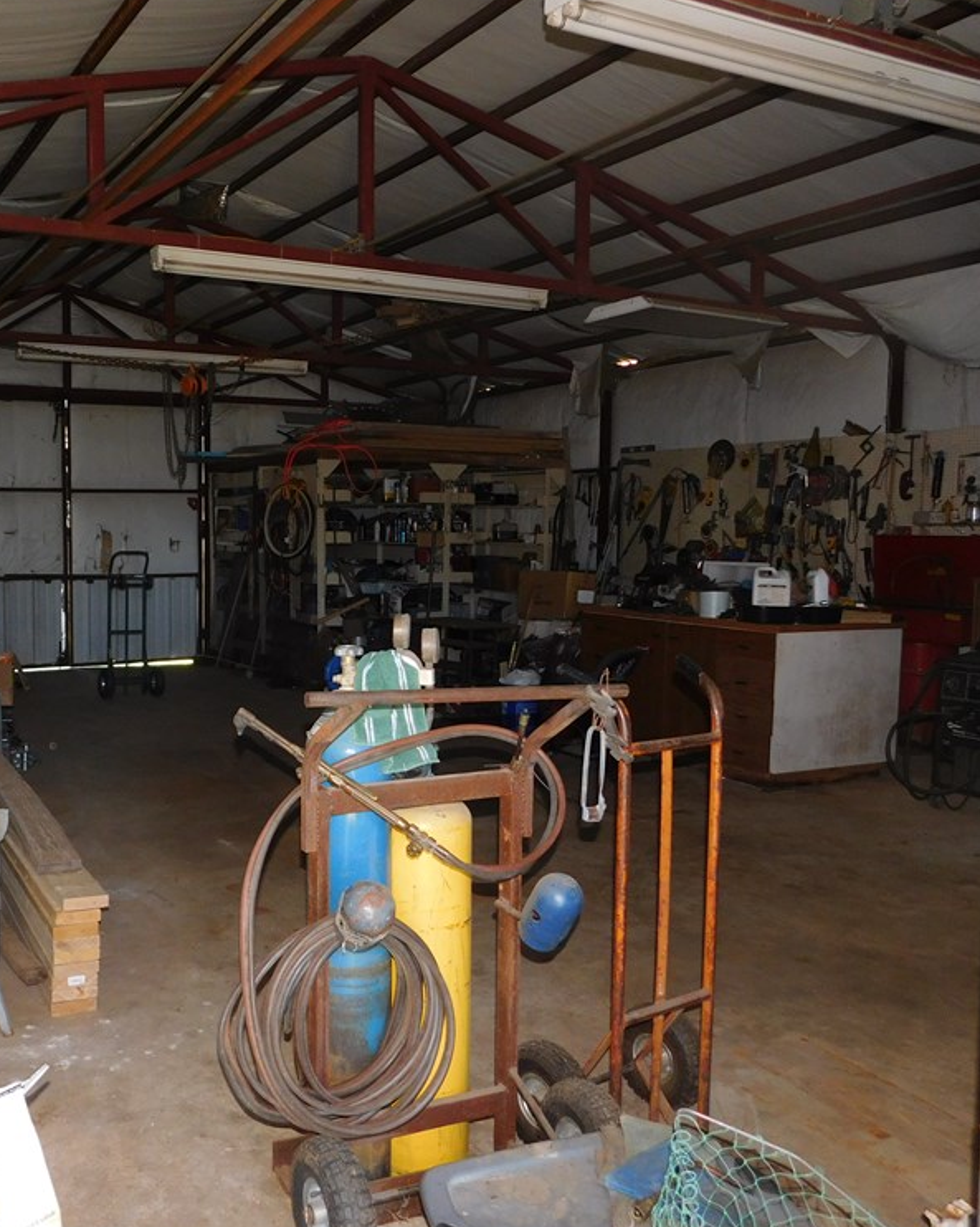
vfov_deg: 57.2
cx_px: 253
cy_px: 610
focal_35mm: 31
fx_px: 1125
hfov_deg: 45.6
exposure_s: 1/30
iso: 200
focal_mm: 4
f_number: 3
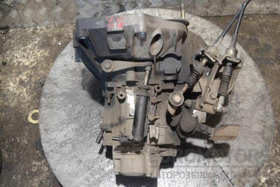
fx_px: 327
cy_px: 94
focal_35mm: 42
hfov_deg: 46.4
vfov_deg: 31.9
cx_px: 140
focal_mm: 28
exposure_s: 1/30
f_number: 4.5
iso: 1100
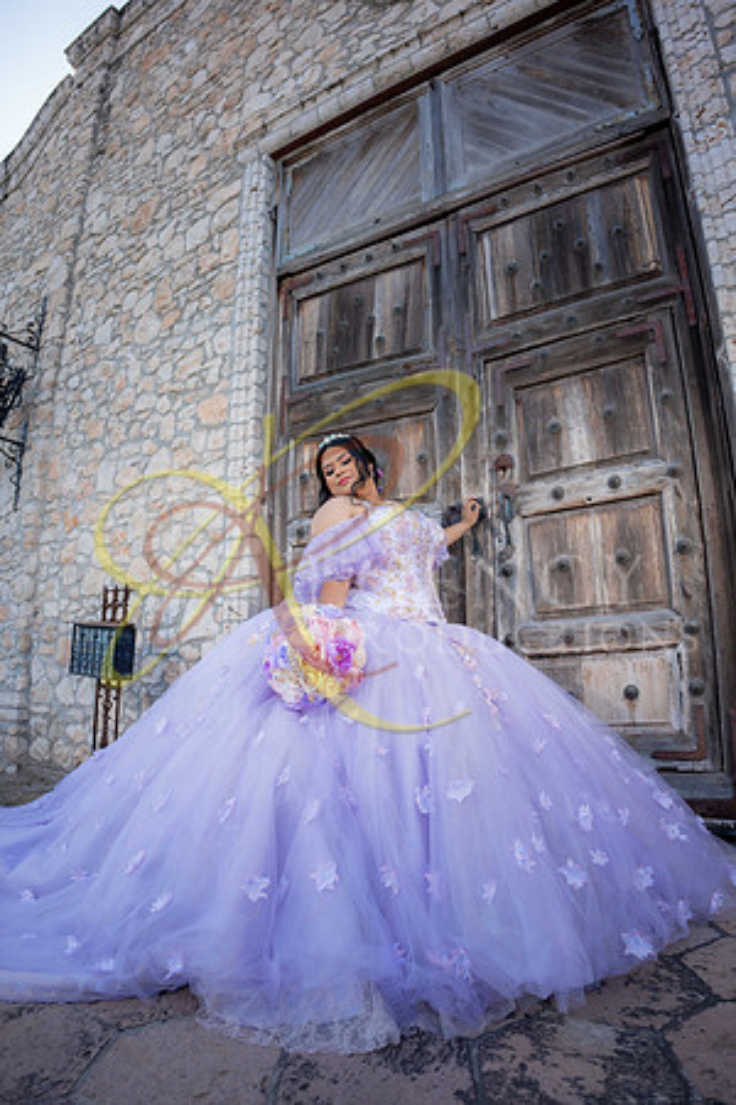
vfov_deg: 84.0
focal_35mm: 20
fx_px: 613
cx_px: 368
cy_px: 552
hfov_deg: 61.9
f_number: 2.8
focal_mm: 20
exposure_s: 1/500
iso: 125
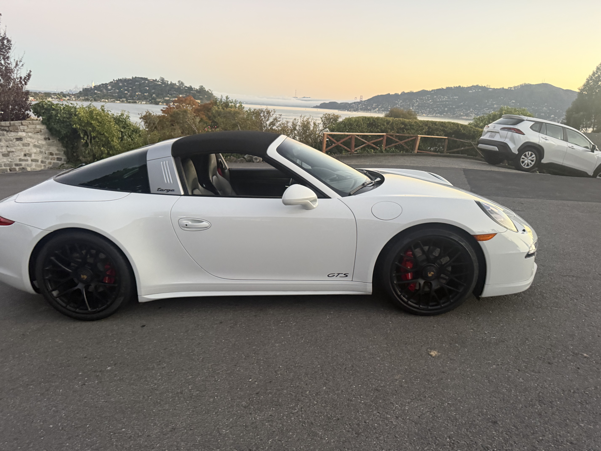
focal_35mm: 24
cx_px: 300
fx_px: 417
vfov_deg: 56.8
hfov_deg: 71.6
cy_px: 226
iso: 400
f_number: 1.78
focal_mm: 6.76
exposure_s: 1/60
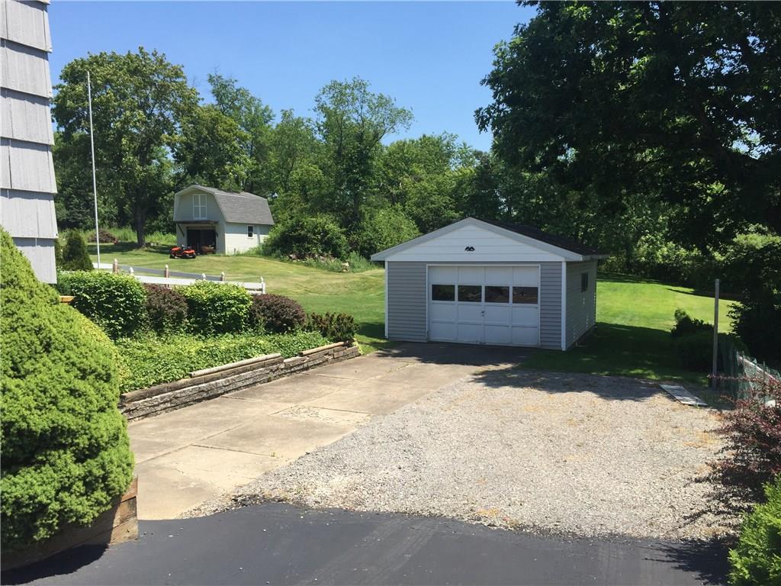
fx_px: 654
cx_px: 390
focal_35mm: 29
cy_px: 293
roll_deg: -0.8
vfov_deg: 48.2
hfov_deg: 61.7
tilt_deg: -5.1
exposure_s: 1/1199
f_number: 2.2
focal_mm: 4.15
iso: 32
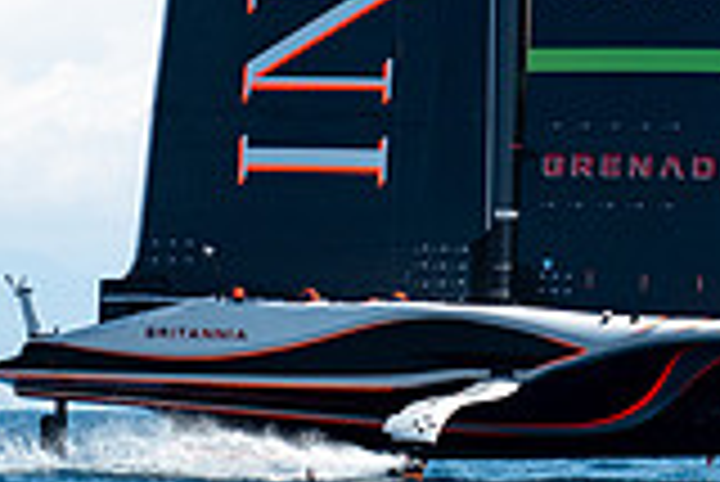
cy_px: -295
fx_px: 11590
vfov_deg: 2.4
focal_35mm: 579
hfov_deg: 3.6
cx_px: 616
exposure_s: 1/3200
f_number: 2.8
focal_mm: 154
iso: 100
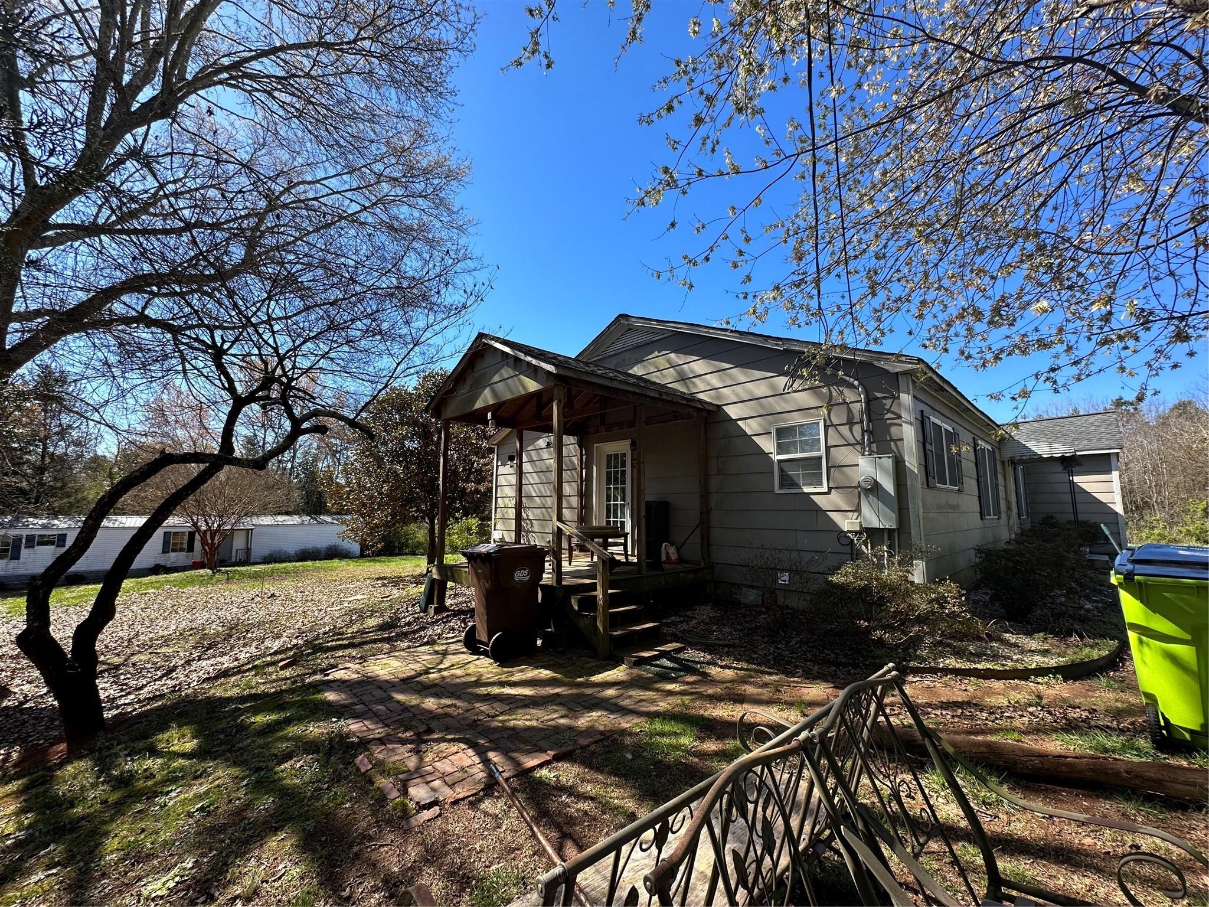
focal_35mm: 14
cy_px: 454
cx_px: 604
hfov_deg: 102.1
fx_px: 489
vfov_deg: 85.7
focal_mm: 2.22
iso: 40
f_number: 2.2
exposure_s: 1/569
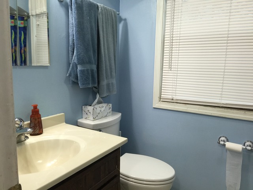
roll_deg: -2.0
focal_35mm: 29
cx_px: 126
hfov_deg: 61.7
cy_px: 95
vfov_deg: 48.2
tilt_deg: -8.6
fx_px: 212
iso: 64
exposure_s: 1/15
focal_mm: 4.15
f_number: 2.2
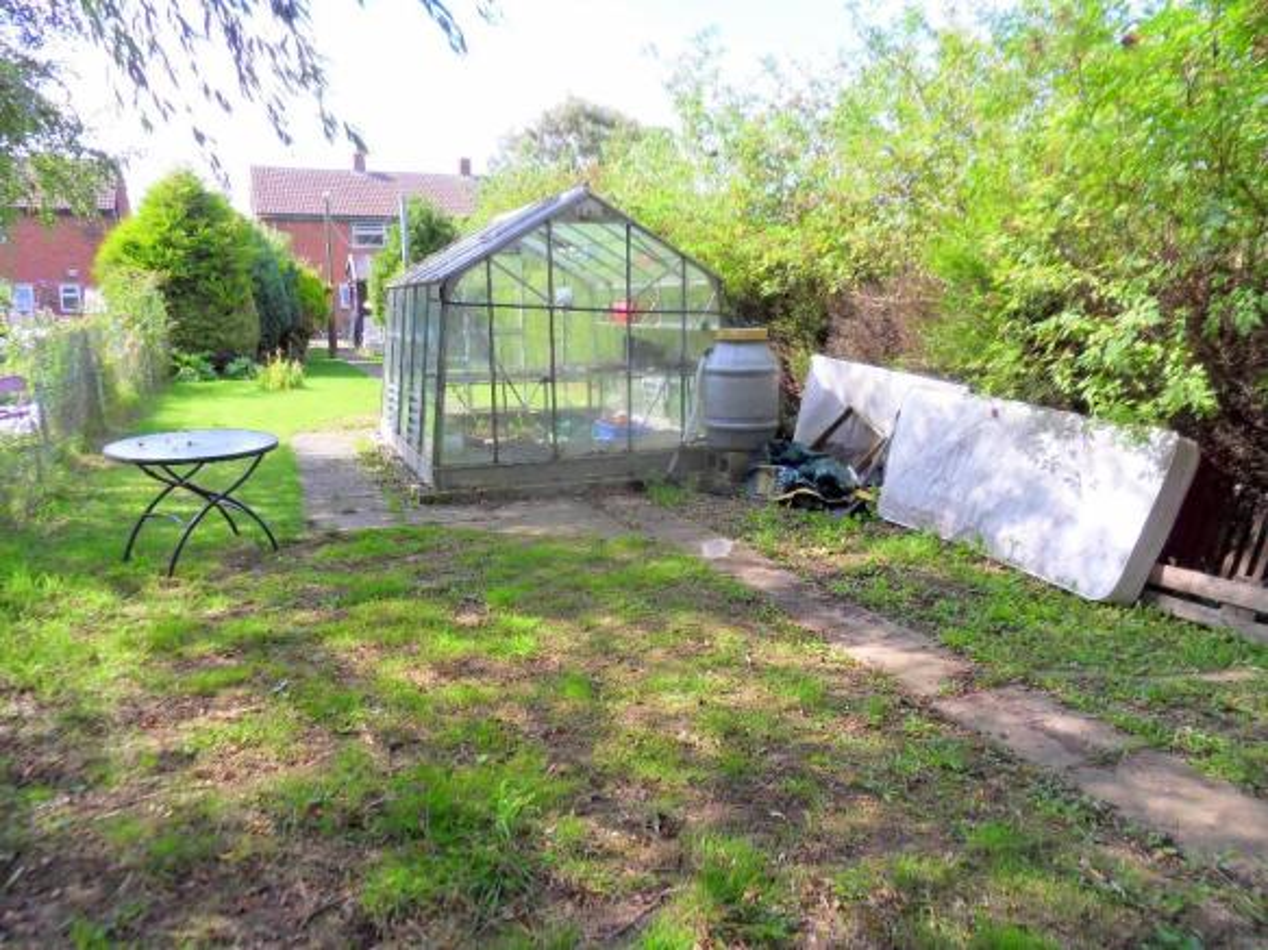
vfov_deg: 56.8
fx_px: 879
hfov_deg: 71.6
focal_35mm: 24
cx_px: 634
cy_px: 475
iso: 80
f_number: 3.3
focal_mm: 4.2
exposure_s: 1/350
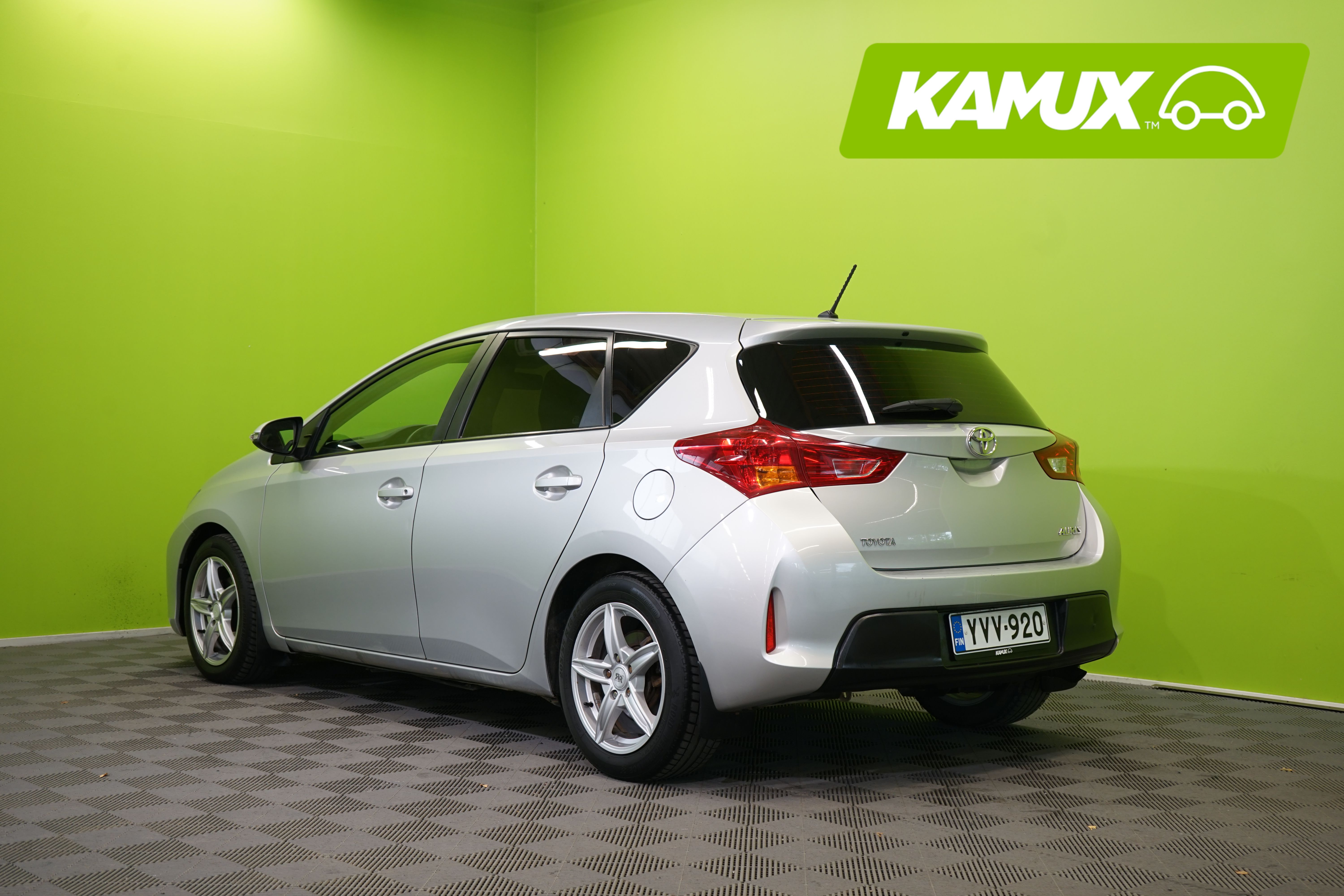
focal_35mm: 44
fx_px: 1643
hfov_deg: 44.5
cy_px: 448
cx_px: 672
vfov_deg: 30.5
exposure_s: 1/30
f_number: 5.6
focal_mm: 44
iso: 400
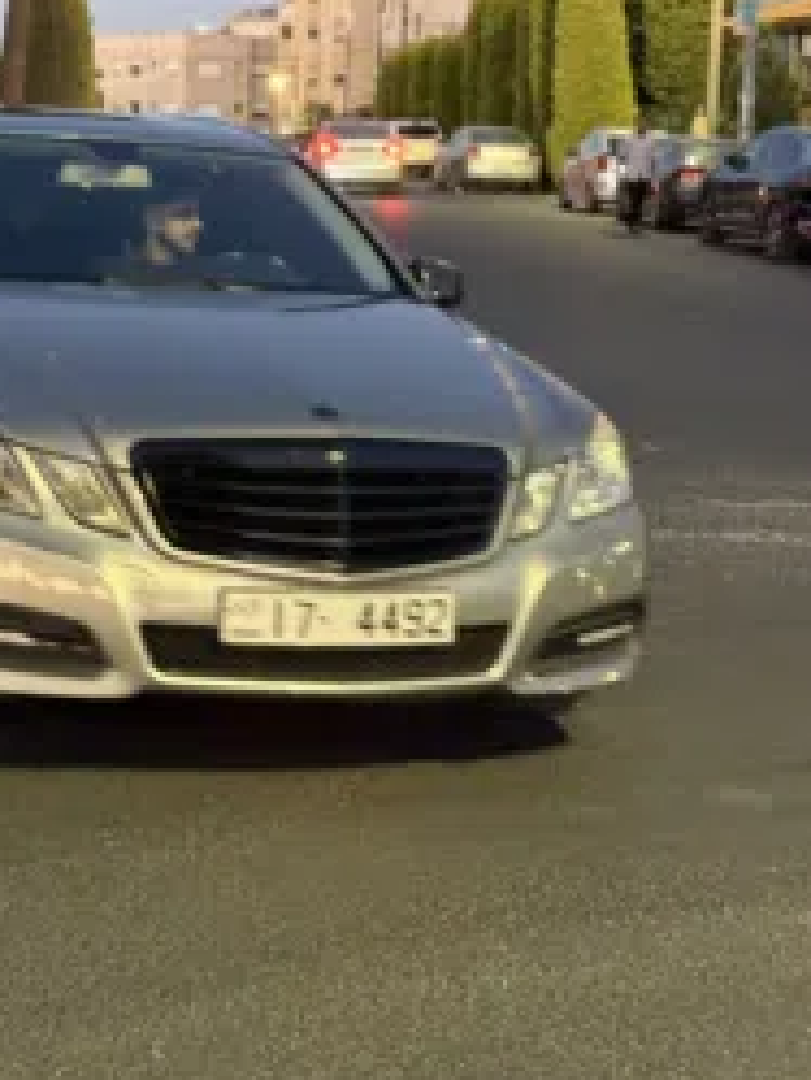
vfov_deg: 25.0
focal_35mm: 77
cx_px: 191
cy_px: 273
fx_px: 2403
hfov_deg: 19.0
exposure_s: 1/30
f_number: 1.78
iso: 800
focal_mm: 6.76
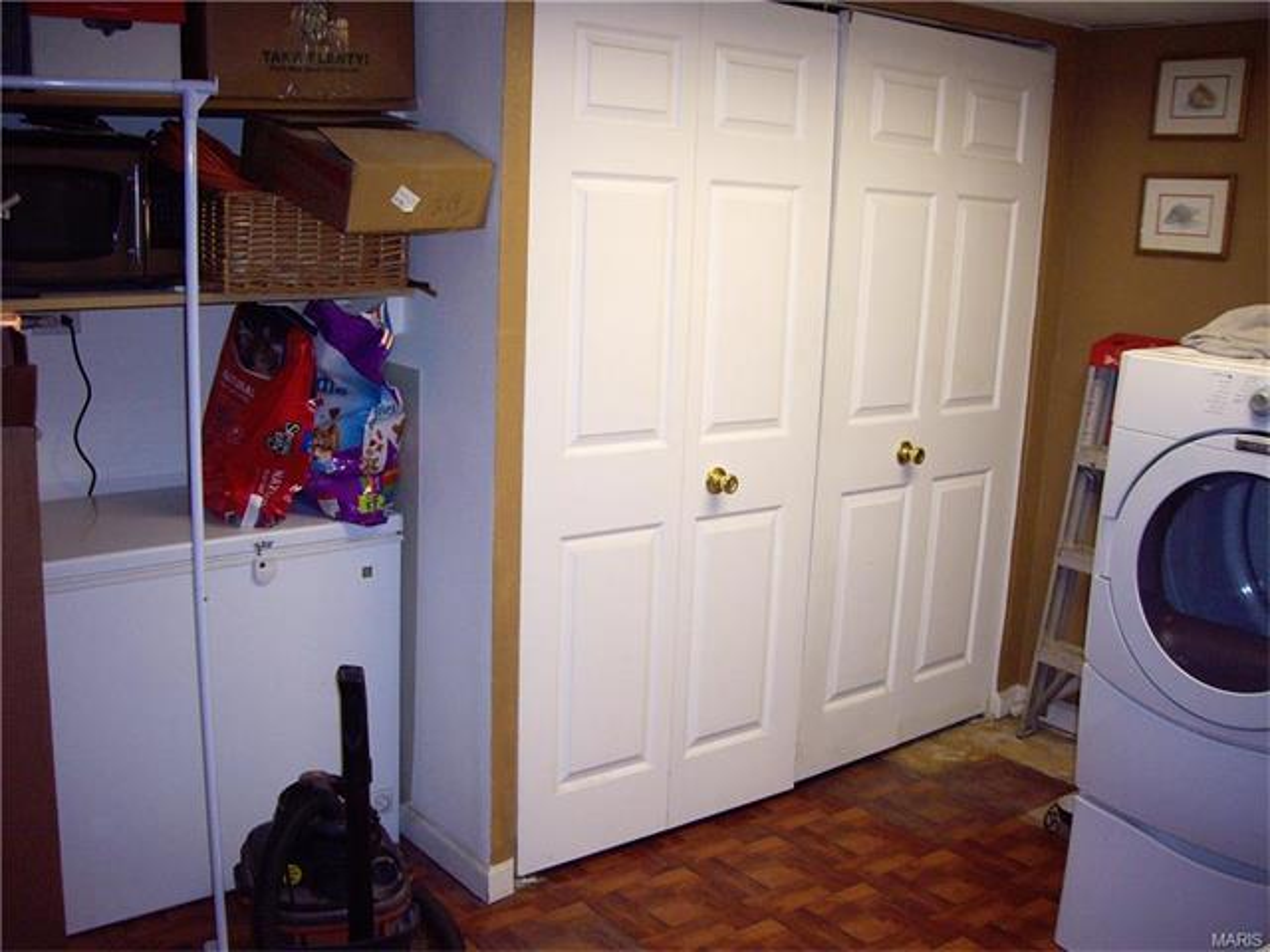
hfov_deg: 49.0
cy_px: 476
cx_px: 635
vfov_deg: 37.7
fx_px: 1394
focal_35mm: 38
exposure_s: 1/80
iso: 200
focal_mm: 6.2
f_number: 2.7
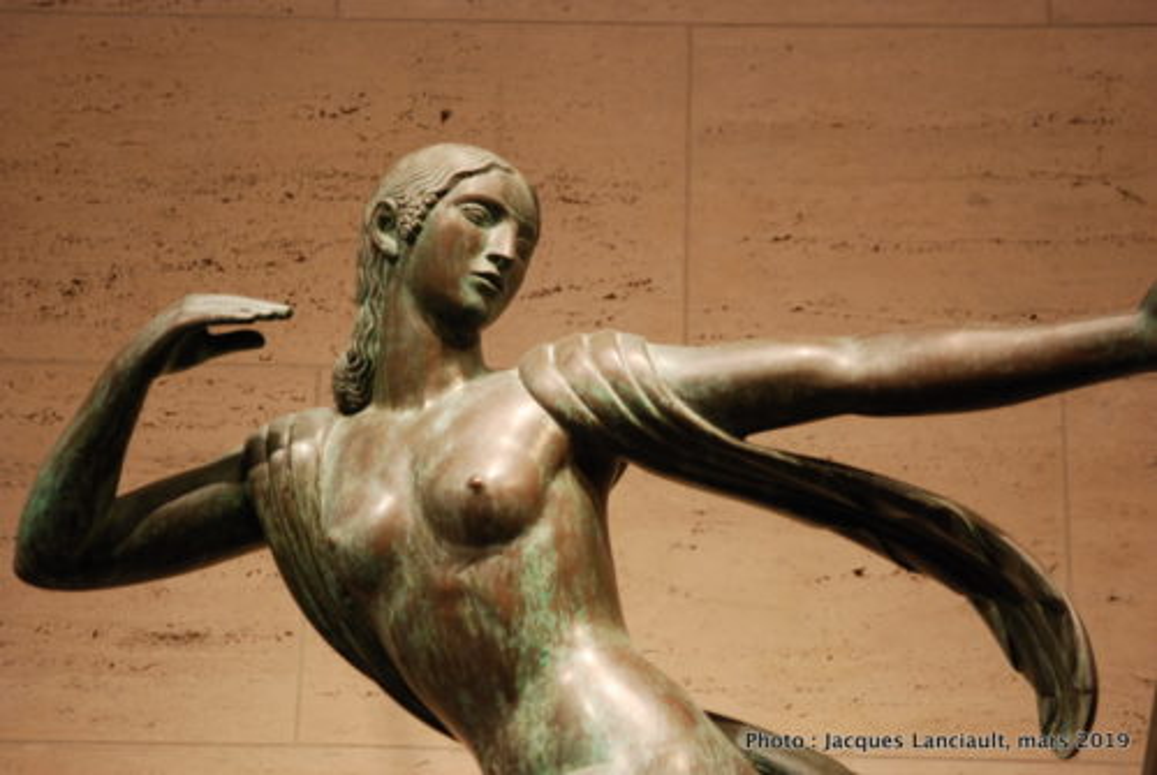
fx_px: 2511
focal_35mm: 78
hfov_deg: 26.0
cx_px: 578
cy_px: 388
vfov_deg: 17.6
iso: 640
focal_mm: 52
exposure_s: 1/8
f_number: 4.5
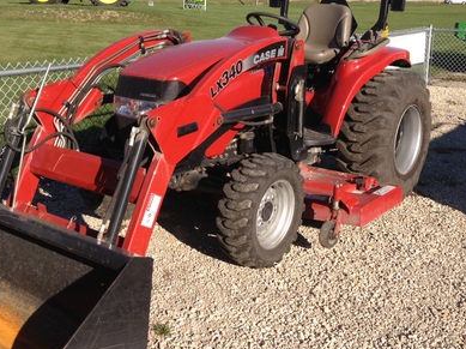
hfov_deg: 38.9
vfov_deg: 29.5
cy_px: 128
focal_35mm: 49
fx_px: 659
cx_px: 220
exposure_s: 1/1534
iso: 50
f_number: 2.4
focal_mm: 4.28
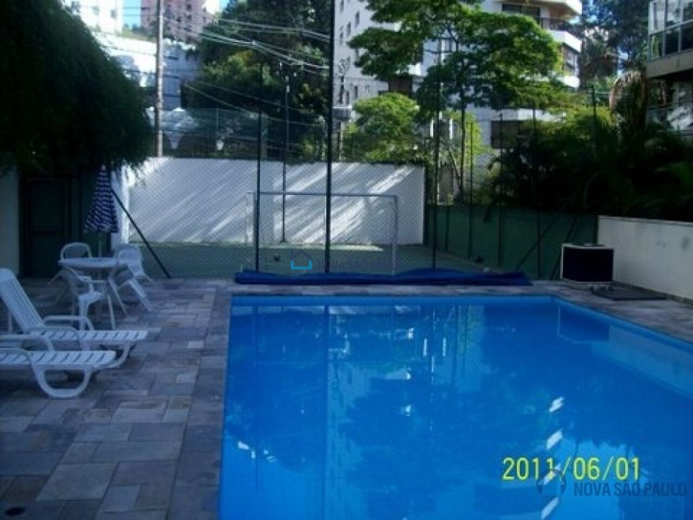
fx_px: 721
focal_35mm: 36
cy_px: 260
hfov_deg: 51.4
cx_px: 346
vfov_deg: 39.7
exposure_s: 1/416
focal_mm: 6
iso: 80
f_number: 2.7
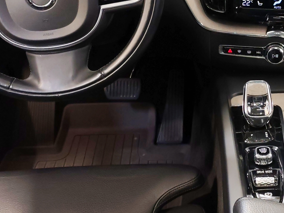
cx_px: 260
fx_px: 607
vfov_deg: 19.9
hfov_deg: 25.5
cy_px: 76
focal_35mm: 74
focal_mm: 6.12
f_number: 1.9
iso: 640
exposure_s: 1/50
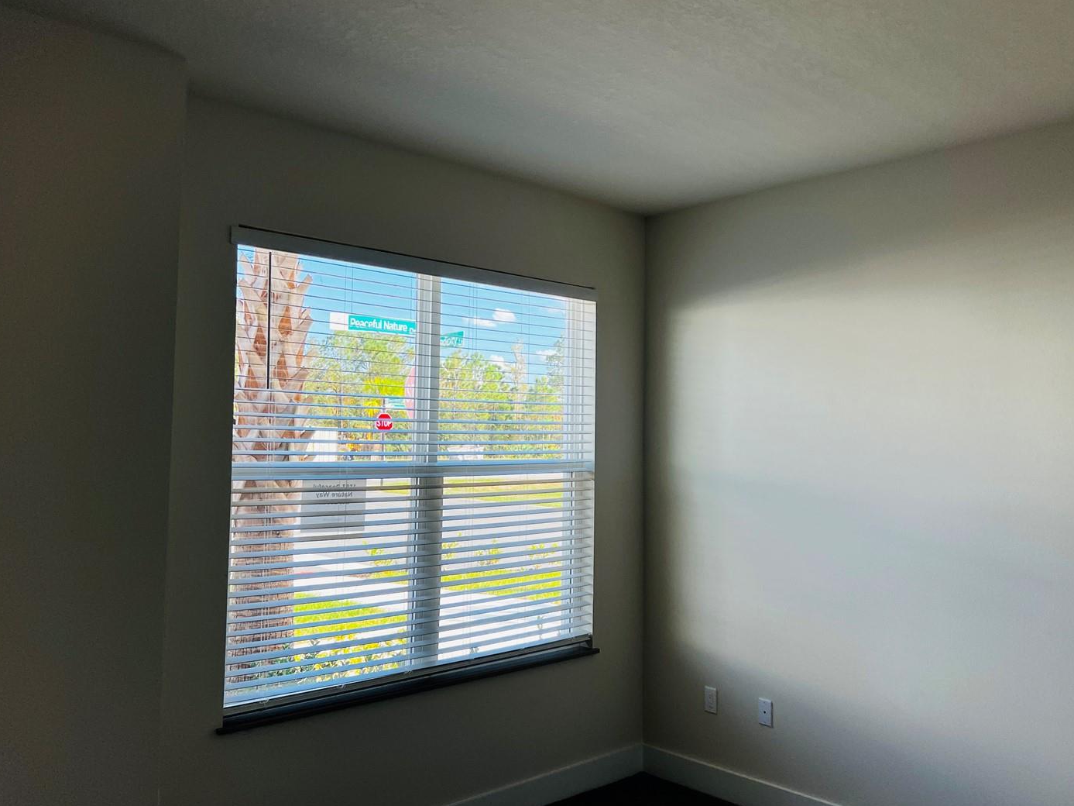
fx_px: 931
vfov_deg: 46.8
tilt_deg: +3.6
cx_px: 585
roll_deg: -0.7
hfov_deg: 59.9
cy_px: 374
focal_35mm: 30
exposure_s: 1/561
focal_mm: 5.7
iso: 50
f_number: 1.5
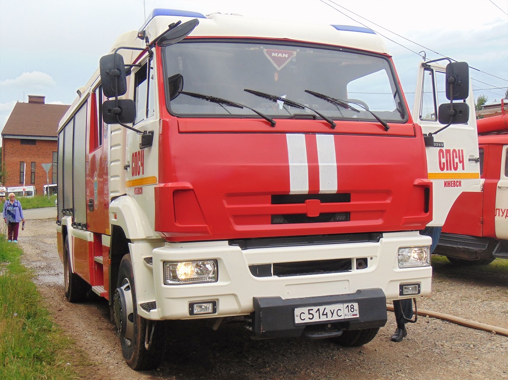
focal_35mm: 39
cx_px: 254
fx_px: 572
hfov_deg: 47.9
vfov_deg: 36.8
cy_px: 190
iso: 80
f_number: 3.3
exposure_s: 1/500
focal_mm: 6.9
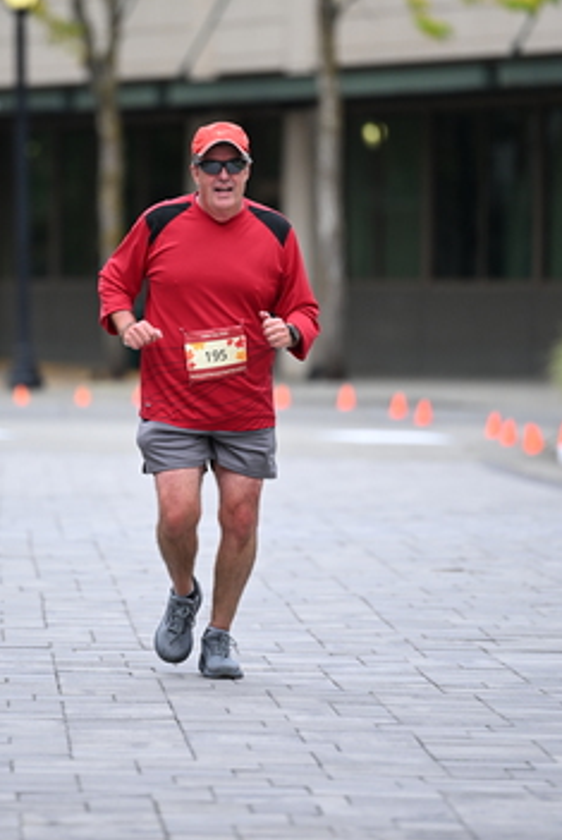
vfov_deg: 6.6
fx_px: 7307
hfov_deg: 4.4
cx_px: 202
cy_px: 309
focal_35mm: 313
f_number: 2.8
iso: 640
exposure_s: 1/1600
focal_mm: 200
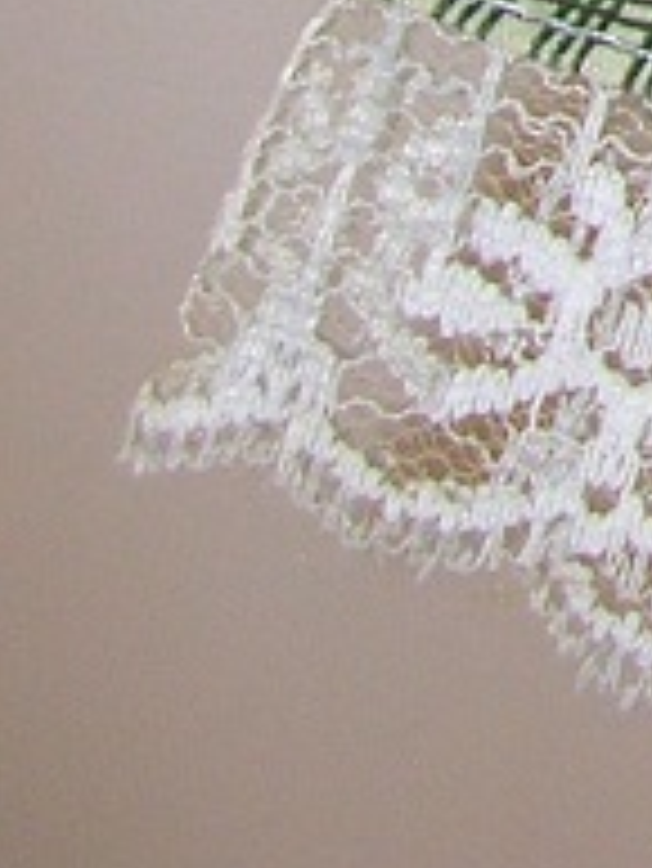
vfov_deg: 8.5
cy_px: -1412
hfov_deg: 6.6
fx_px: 5193
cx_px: 1920
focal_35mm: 207
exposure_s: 1/60.1
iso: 50
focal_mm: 5.8
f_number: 2.8
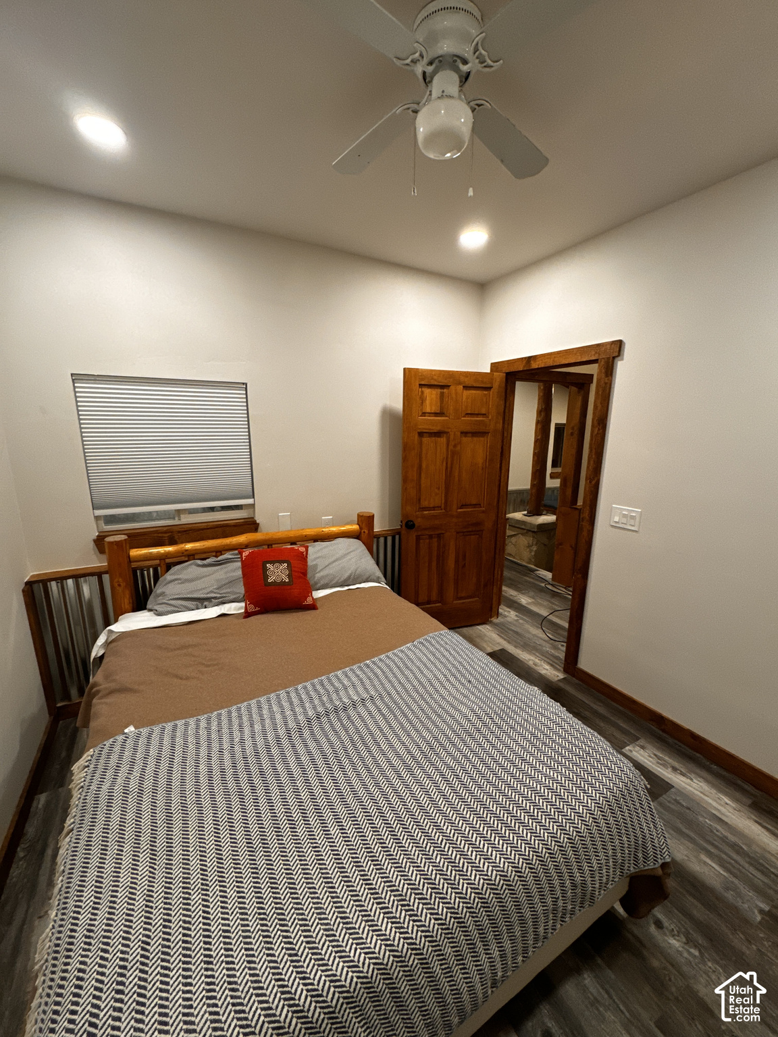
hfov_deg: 85.7
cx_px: 389
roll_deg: -1.2
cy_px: 518
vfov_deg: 102.1
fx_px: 420
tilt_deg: -14.5
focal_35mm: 14
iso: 250
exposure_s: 1/99
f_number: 2.2
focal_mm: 2.22
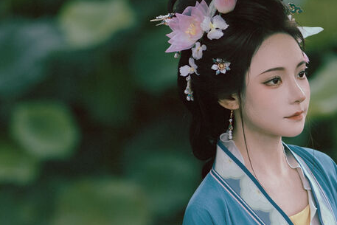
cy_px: 187
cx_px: 330
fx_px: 2088
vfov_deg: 6.2
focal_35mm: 223
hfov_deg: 9.2
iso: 200
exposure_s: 1/500
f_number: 2
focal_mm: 85
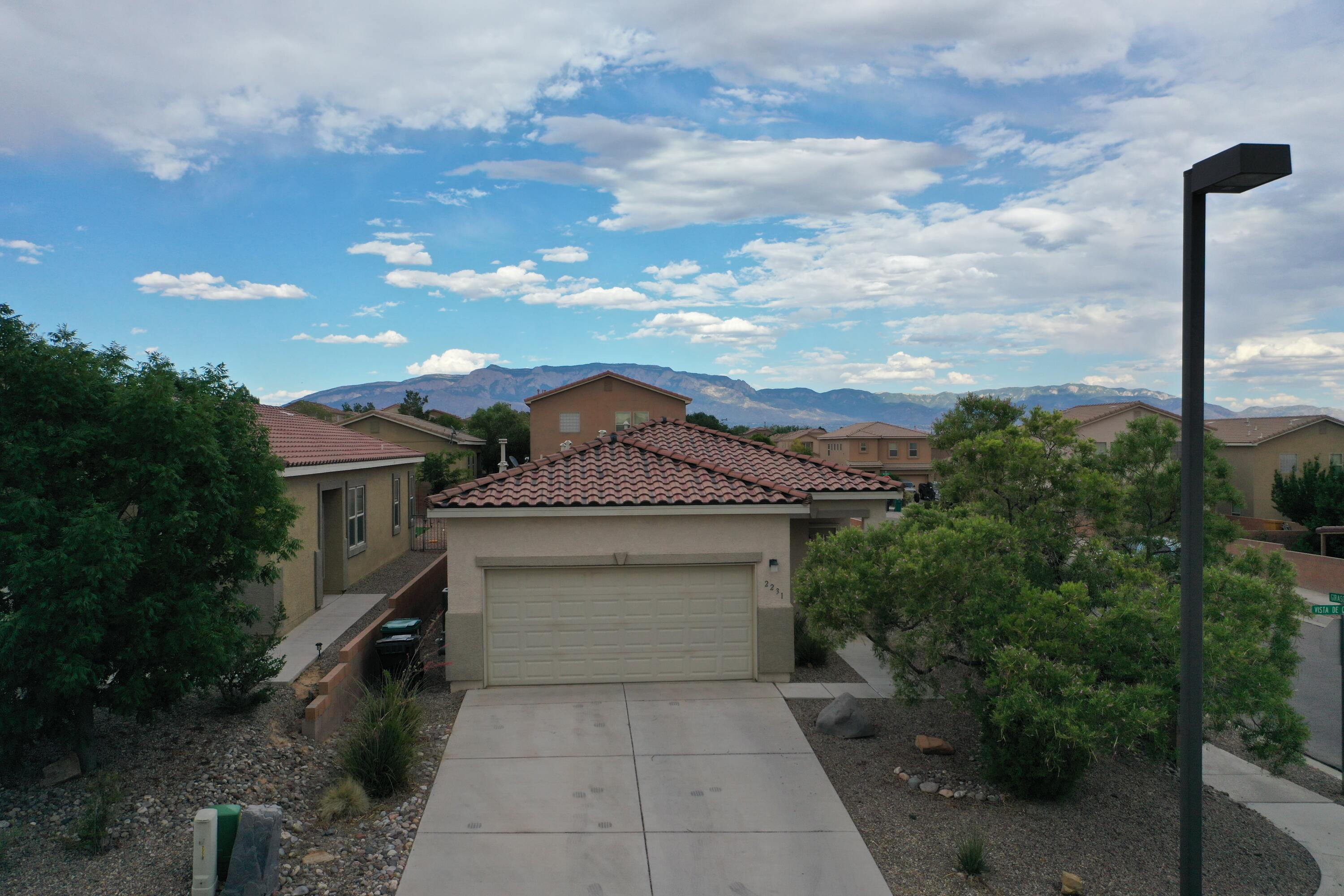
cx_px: 672
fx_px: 1045
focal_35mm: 28
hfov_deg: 65.5
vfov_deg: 46.4
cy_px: 448
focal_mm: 10.26
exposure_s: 1/1600
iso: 100
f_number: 2.8
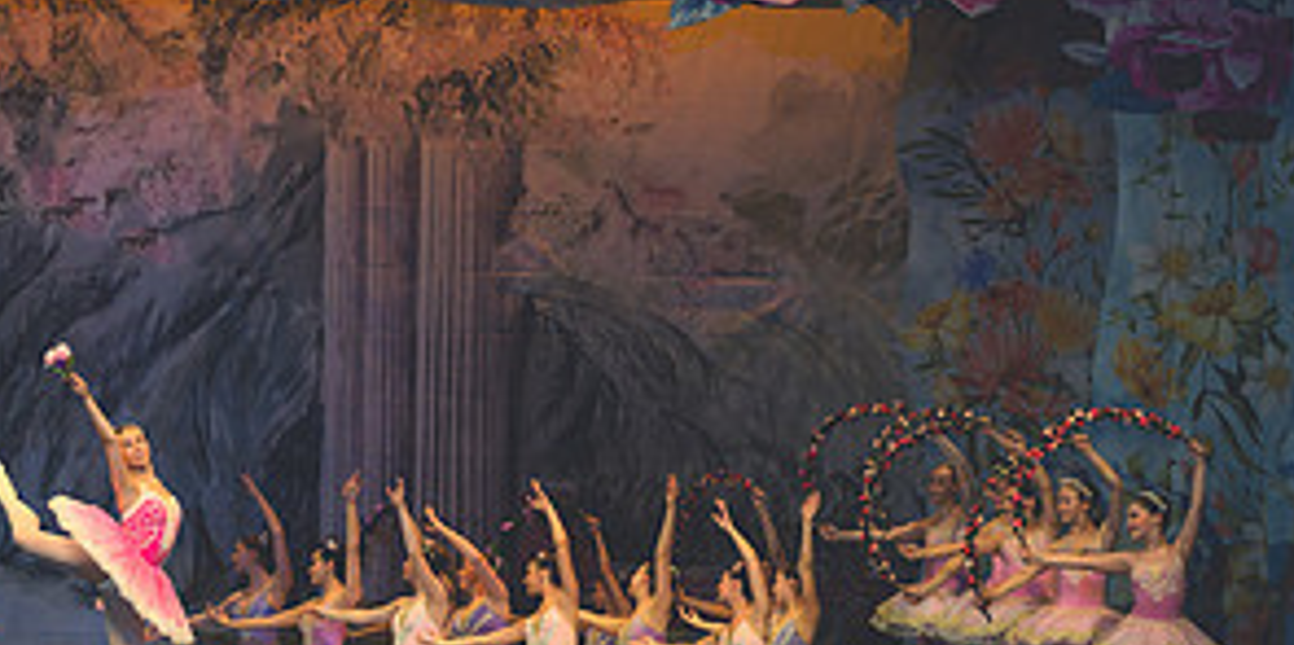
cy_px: 281
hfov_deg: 13.2
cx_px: 87
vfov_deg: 6.7
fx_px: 5546
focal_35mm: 166
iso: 720
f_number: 2.8
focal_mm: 70
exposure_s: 1/500
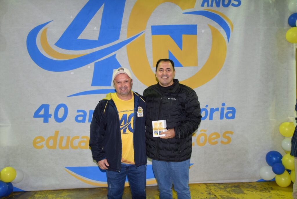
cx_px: 148
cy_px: 100
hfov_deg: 51.3
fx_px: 310
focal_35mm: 38
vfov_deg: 35.5
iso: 800
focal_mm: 25
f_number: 3.8
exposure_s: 1/60
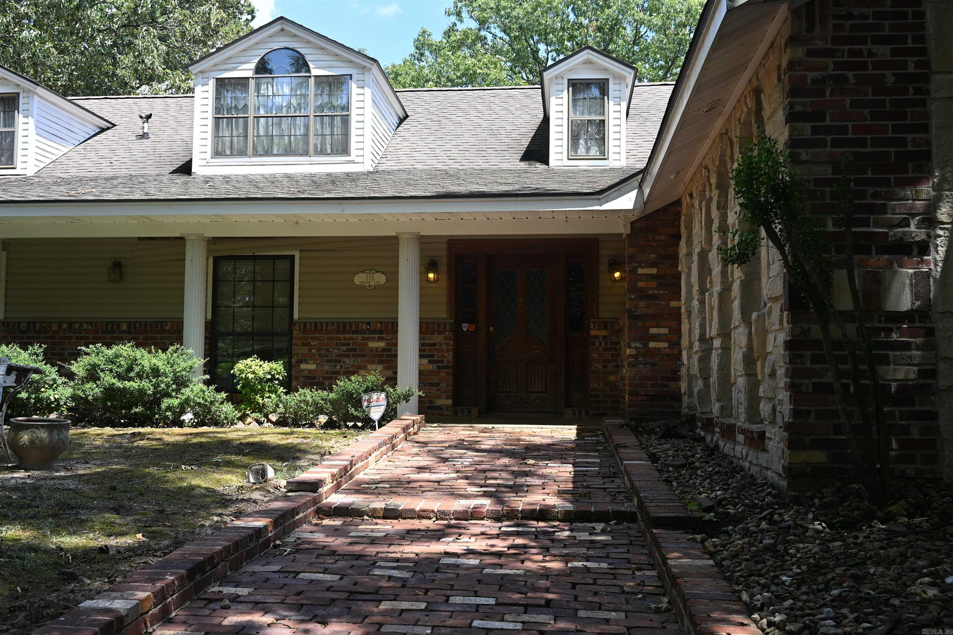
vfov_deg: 37.9
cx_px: 476
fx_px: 926
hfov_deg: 54.4
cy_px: 318
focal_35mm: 35
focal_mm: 35
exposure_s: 1/250
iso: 180
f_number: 5.6
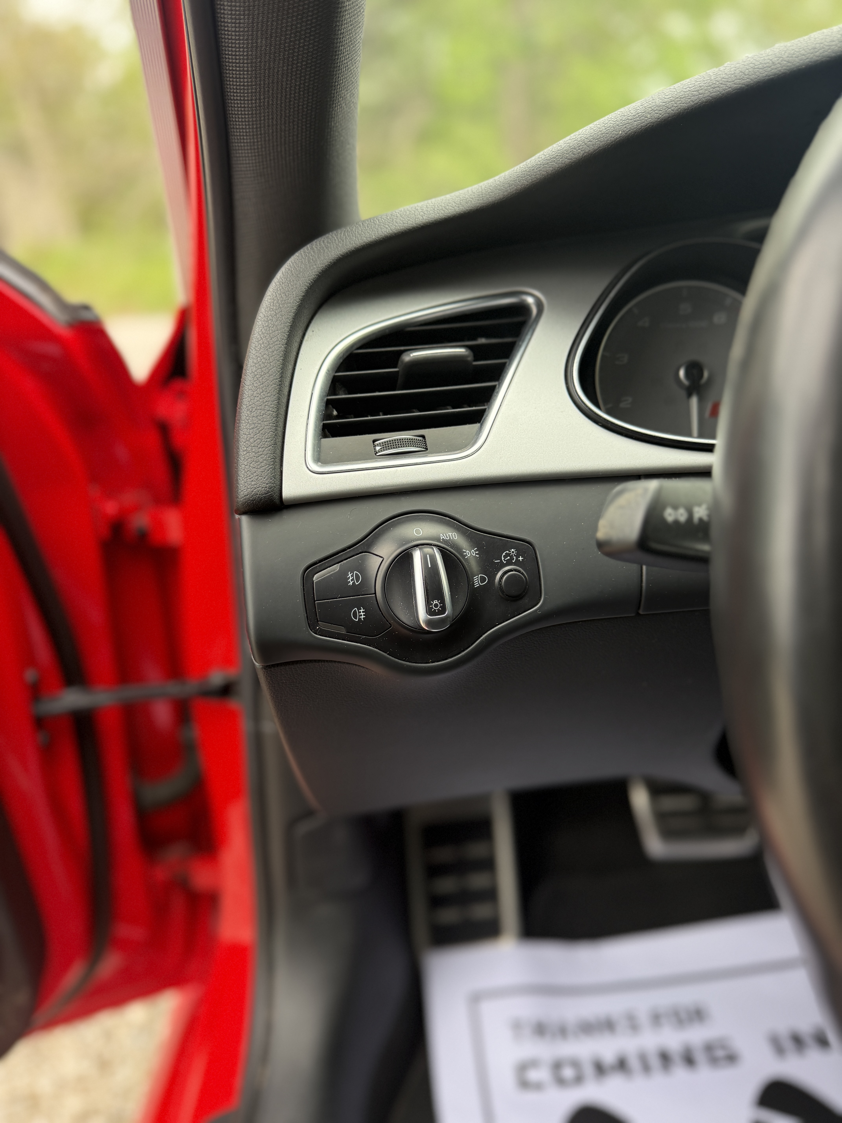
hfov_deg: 56.8
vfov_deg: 71.6
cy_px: 562
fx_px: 778
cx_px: 421
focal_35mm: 24
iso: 100
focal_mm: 6.76
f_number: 1.78
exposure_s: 1/243
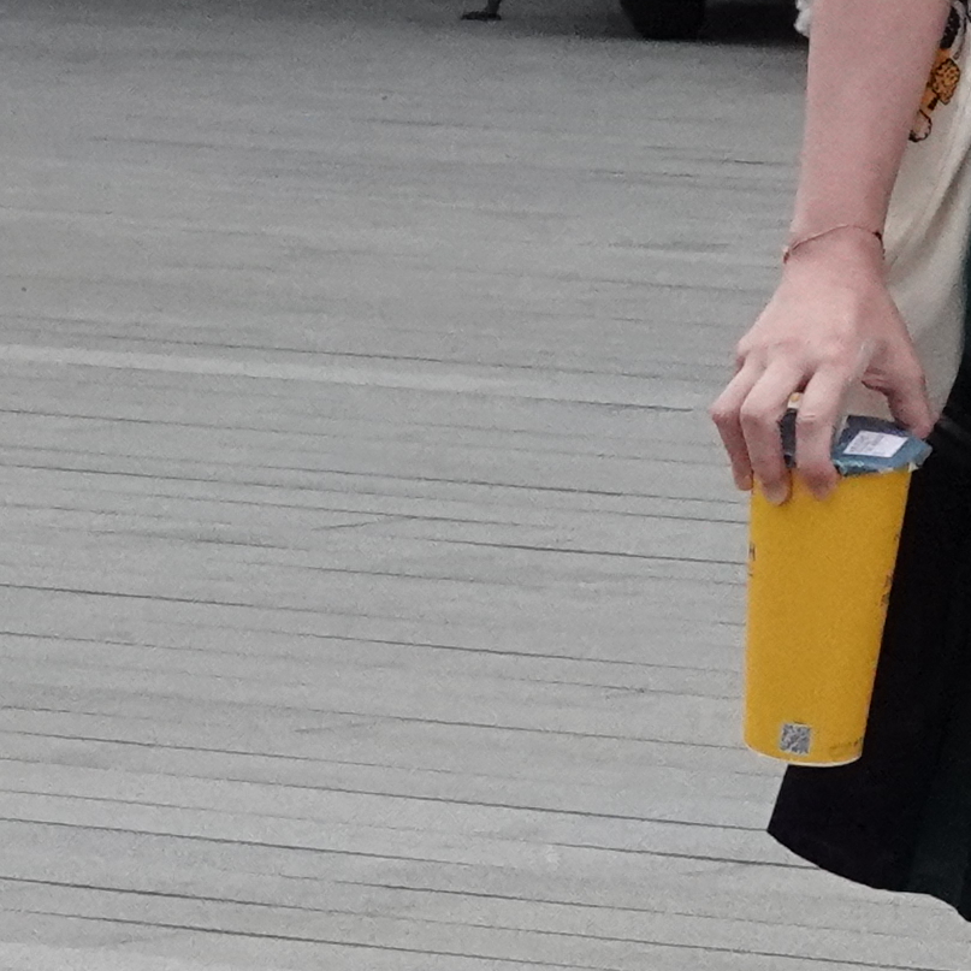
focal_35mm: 467
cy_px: 273
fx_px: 14821
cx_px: 1447
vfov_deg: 3.8
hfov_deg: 3.7
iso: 1600
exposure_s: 1/3200
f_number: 5.6
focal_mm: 29.69
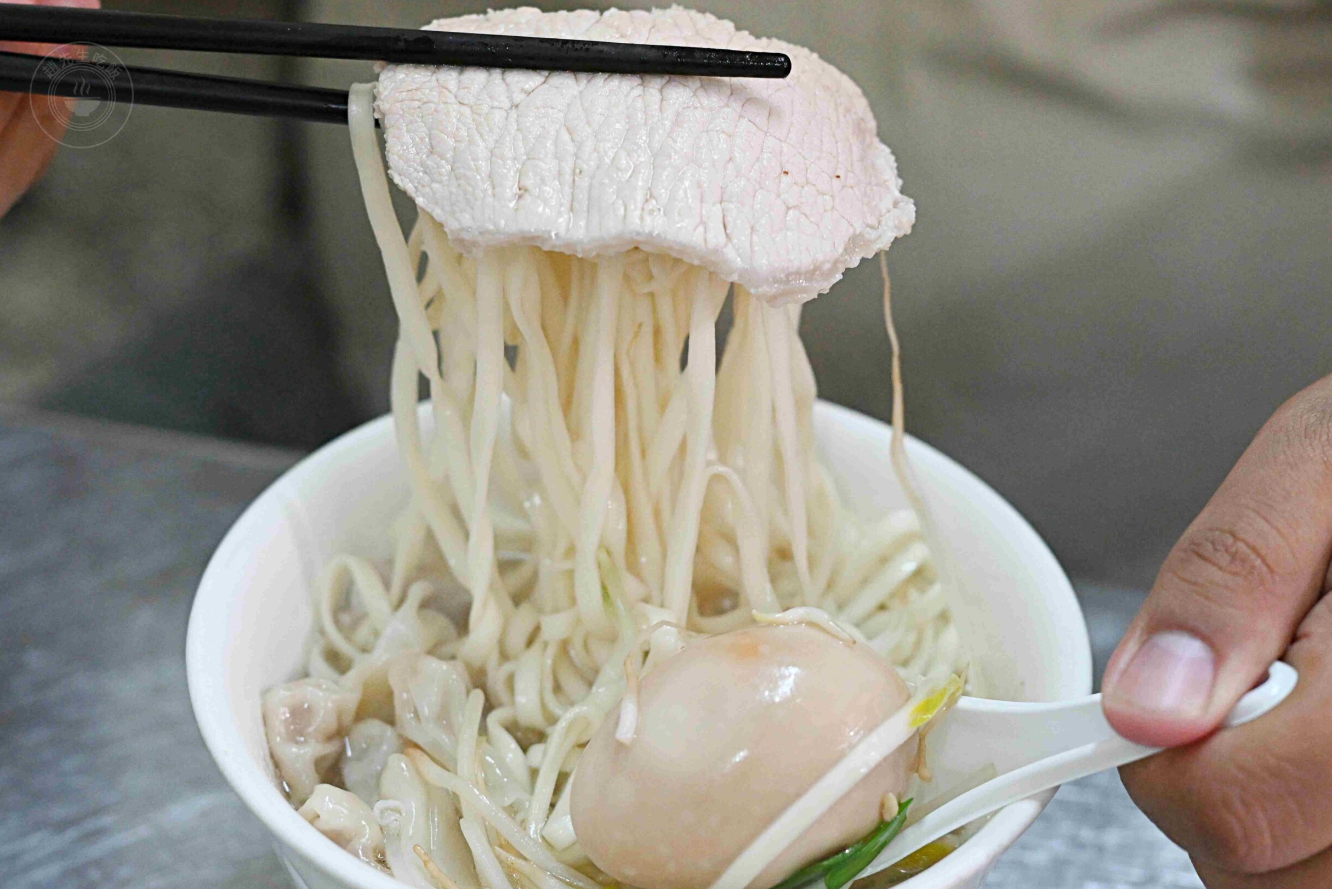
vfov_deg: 17.3
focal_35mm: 79
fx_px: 2923
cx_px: 669
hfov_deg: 25.7
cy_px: 438
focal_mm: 50
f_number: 3.2
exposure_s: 1/200
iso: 3600
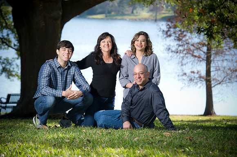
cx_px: 118
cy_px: 78
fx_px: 1053
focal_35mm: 160
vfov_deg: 8.6
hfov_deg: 12.8
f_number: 5.6
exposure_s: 1/200
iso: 200
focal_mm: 160
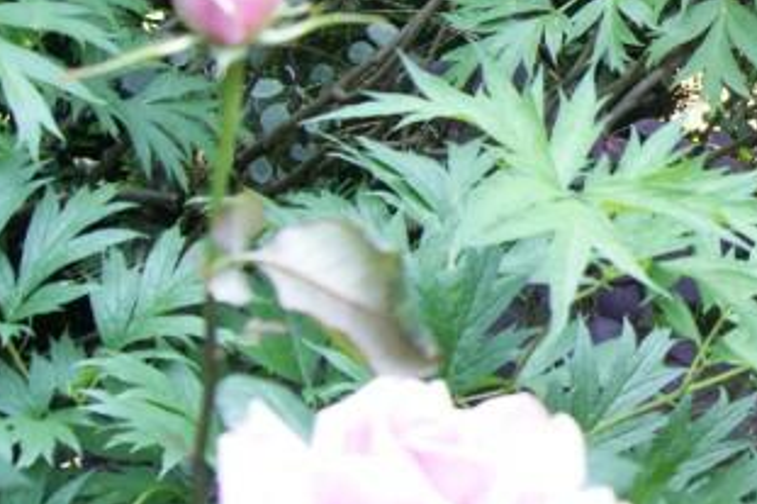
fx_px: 1870
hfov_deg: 19.7
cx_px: 1159
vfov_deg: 15.2
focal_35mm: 89
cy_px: 57
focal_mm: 18
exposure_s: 1/50
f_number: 5
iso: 400
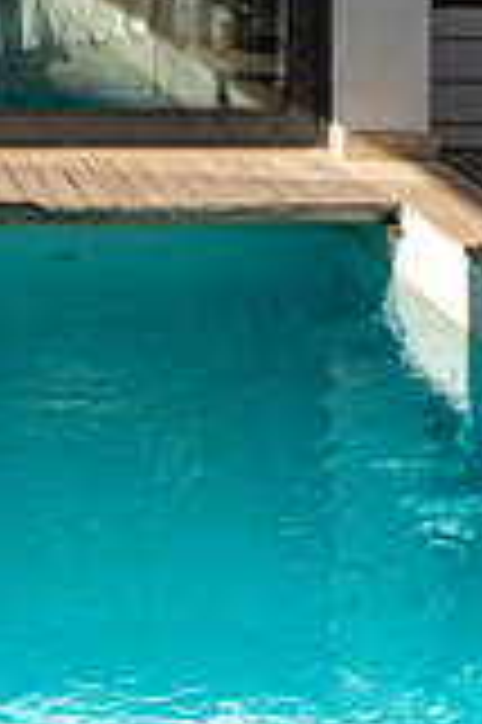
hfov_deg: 11.4
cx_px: -360
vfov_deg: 16.3
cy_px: -427
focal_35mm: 112
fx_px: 2254
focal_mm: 24
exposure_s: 1/6400
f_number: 2.8
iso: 100
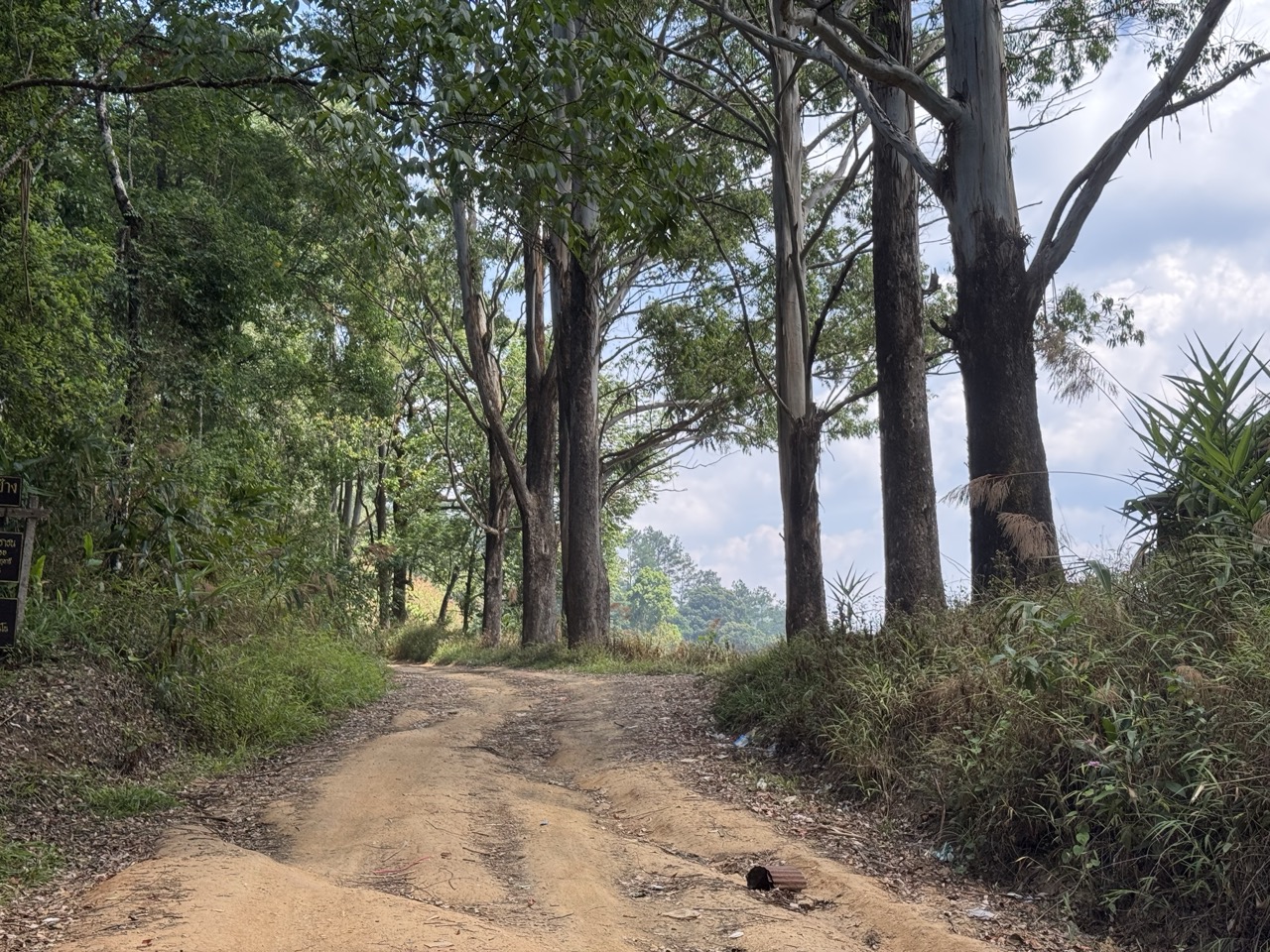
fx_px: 1761
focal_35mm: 48
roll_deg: +2.6
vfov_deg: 30.3
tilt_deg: +7.2
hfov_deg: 39.7
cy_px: 476
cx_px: 635
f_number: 1.78
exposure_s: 1/802
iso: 64
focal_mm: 6.76
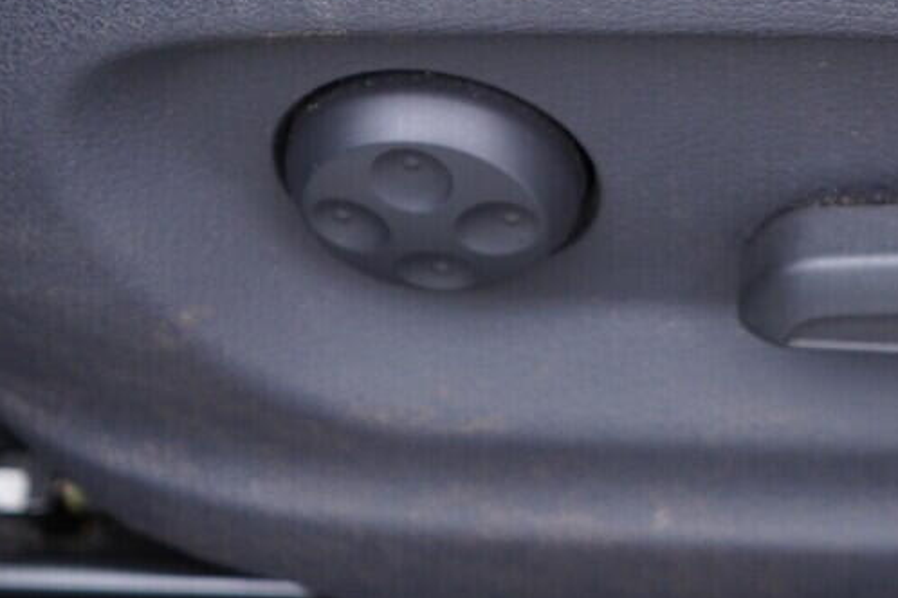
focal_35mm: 104
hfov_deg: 19.1
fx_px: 2594
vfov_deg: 12.8
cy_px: -157
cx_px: 880
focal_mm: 24
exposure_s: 1/40
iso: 320
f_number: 2.8
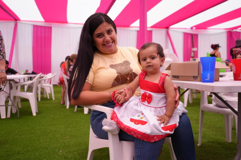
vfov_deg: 37.8
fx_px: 234
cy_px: 78
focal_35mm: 35
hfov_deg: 54.4
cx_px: 119
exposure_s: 1/400
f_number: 4.5
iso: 100
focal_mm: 34
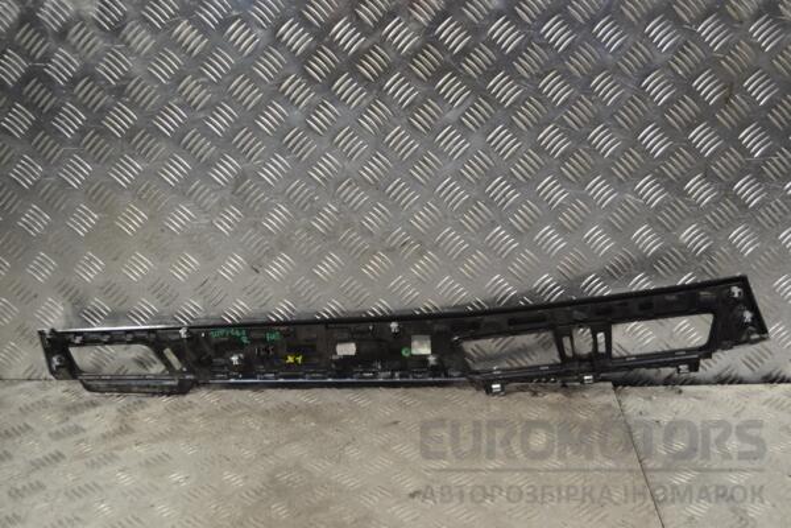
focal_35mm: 44
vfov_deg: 30.8
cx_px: 396
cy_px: 264
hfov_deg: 45.0
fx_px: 956
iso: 110
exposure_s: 1/30
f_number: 4.5
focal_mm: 29
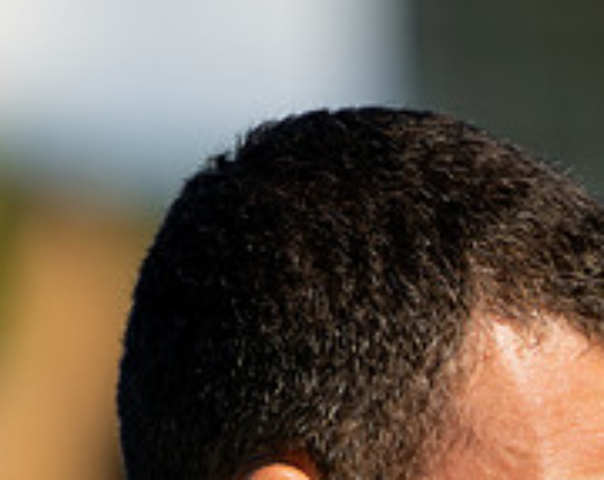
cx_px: 555
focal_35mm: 541
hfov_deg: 3.6
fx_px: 9645
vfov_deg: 2.8
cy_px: 536
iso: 110
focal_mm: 85
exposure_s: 1/6400
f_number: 1.4
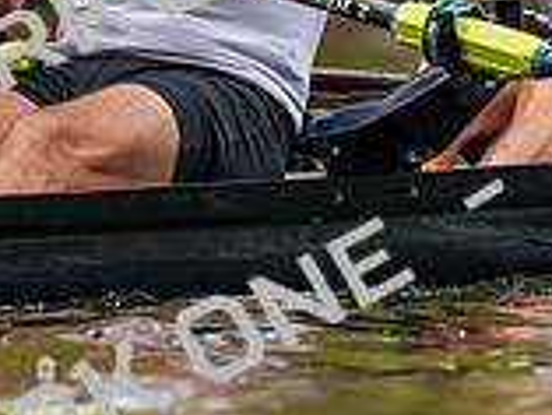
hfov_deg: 1.4
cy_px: -160
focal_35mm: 1422
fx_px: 22693
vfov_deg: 1.0
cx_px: 278
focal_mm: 400
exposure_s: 1/2500
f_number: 4.5
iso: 2800
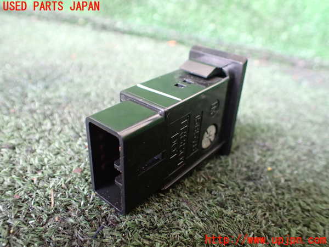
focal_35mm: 30
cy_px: 124
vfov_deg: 46.8
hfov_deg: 60.0
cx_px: 164
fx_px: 285
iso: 800
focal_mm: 5.4
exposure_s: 1/60
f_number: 2.3
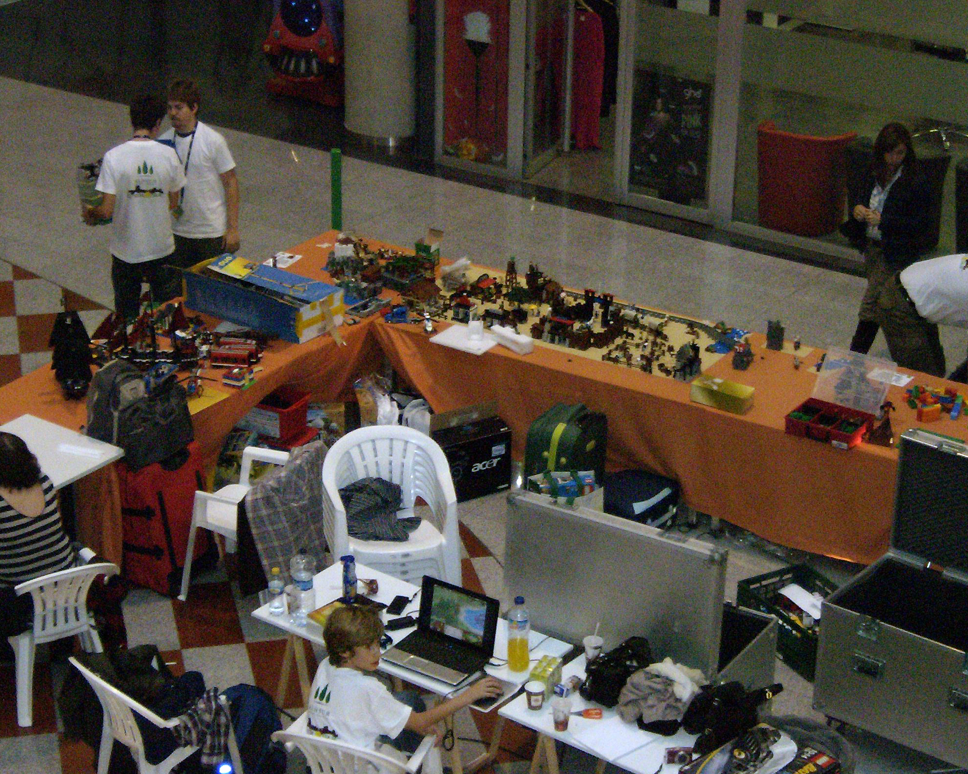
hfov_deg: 24.4
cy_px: 412
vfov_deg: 19.7
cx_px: 466
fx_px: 2234
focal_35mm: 78
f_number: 3.4
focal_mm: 9.3
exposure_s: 1/82.2
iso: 200
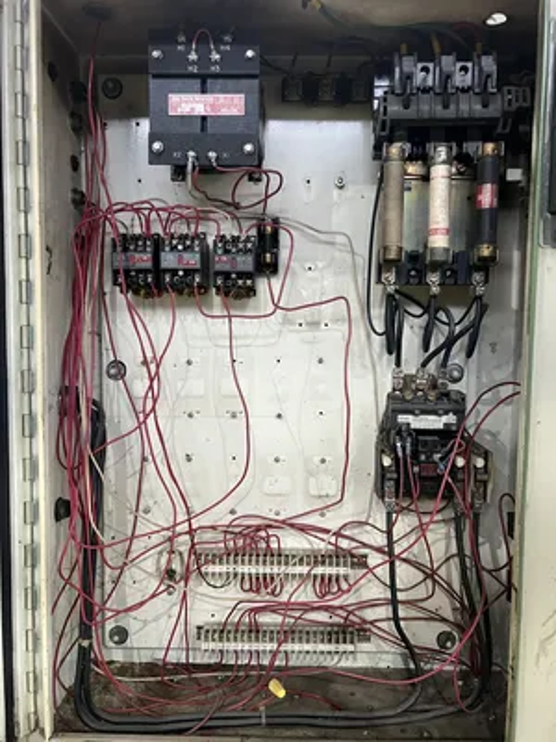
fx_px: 557
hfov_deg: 53.1
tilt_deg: -3.1
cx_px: 278
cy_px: 371
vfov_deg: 67.3
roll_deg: +0.1
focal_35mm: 26
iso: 200
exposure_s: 1/60
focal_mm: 5.7
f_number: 1.5
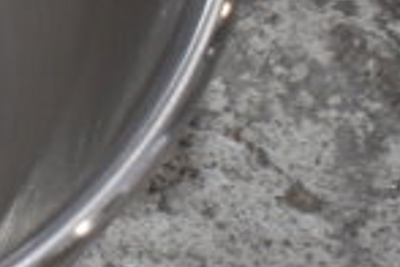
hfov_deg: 8.2
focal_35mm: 237
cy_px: -110
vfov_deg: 5.7
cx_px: -419
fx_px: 2633
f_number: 4.8
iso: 360
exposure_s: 1/60
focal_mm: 38
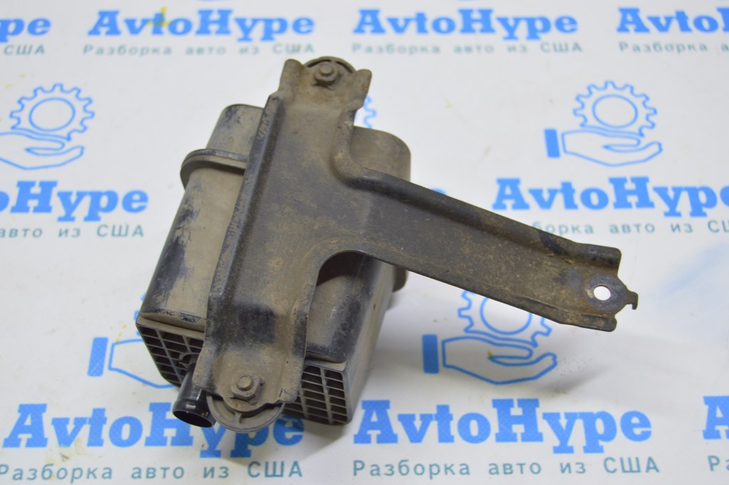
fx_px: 1032
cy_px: 242
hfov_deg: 38.9
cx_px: 364
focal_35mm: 51
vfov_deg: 26.4
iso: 400
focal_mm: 34
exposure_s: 1/20
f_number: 5.6
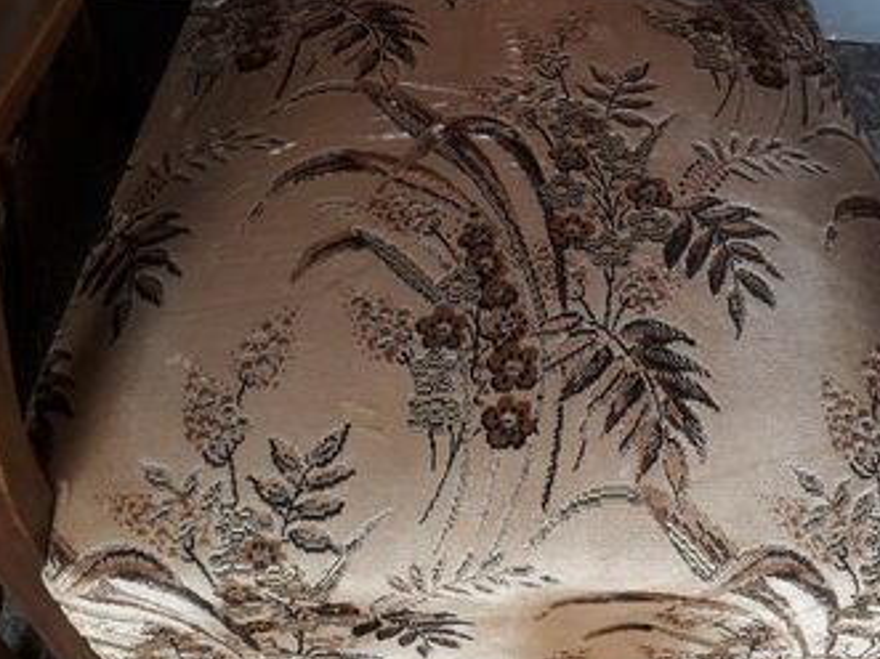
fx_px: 1245
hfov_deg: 38.5
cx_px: 588
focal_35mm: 49
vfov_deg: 28.7
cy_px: 85
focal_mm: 3.6
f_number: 1.9
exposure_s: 1/100
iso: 80
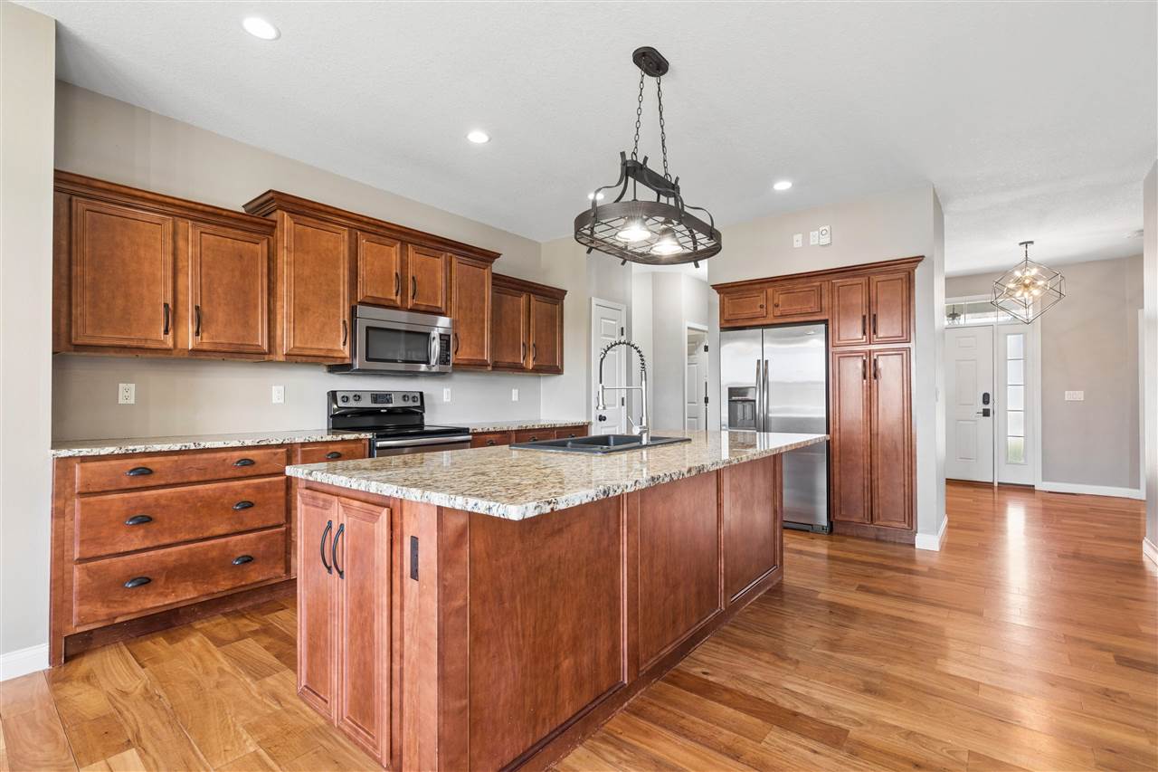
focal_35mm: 16
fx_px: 515
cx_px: 579
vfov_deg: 73.7
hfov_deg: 96.7
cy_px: 386
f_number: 10
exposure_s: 1/5
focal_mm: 16
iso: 400
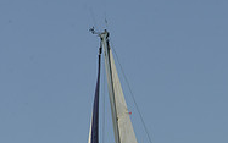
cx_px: 186
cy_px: 350
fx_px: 1374
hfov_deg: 9.5
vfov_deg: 5.7
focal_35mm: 221
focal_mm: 70
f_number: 16
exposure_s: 1/500
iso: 280
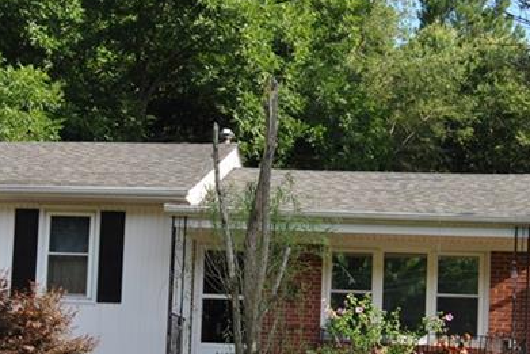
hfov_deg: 22.5
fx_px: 1330
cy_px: 275
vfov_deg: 15.1
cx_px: 213
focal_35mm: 90
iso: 100
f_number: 6.3
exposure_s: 1/160
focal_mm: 23
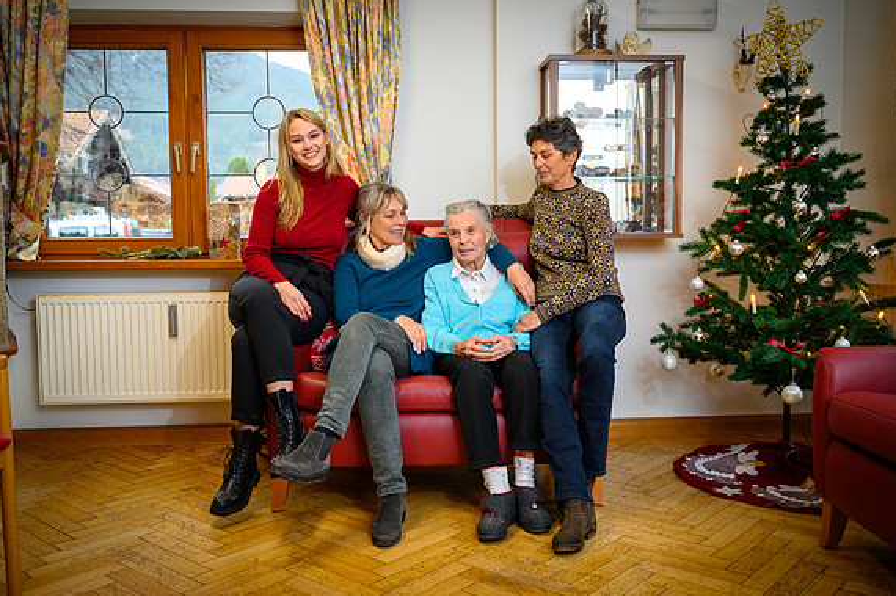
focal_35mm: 32
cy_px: 296
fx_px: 796
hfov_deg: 58.7
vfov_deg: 41.1
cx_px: 452
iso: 800
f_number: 4
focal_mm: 31.5
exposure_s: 1/100
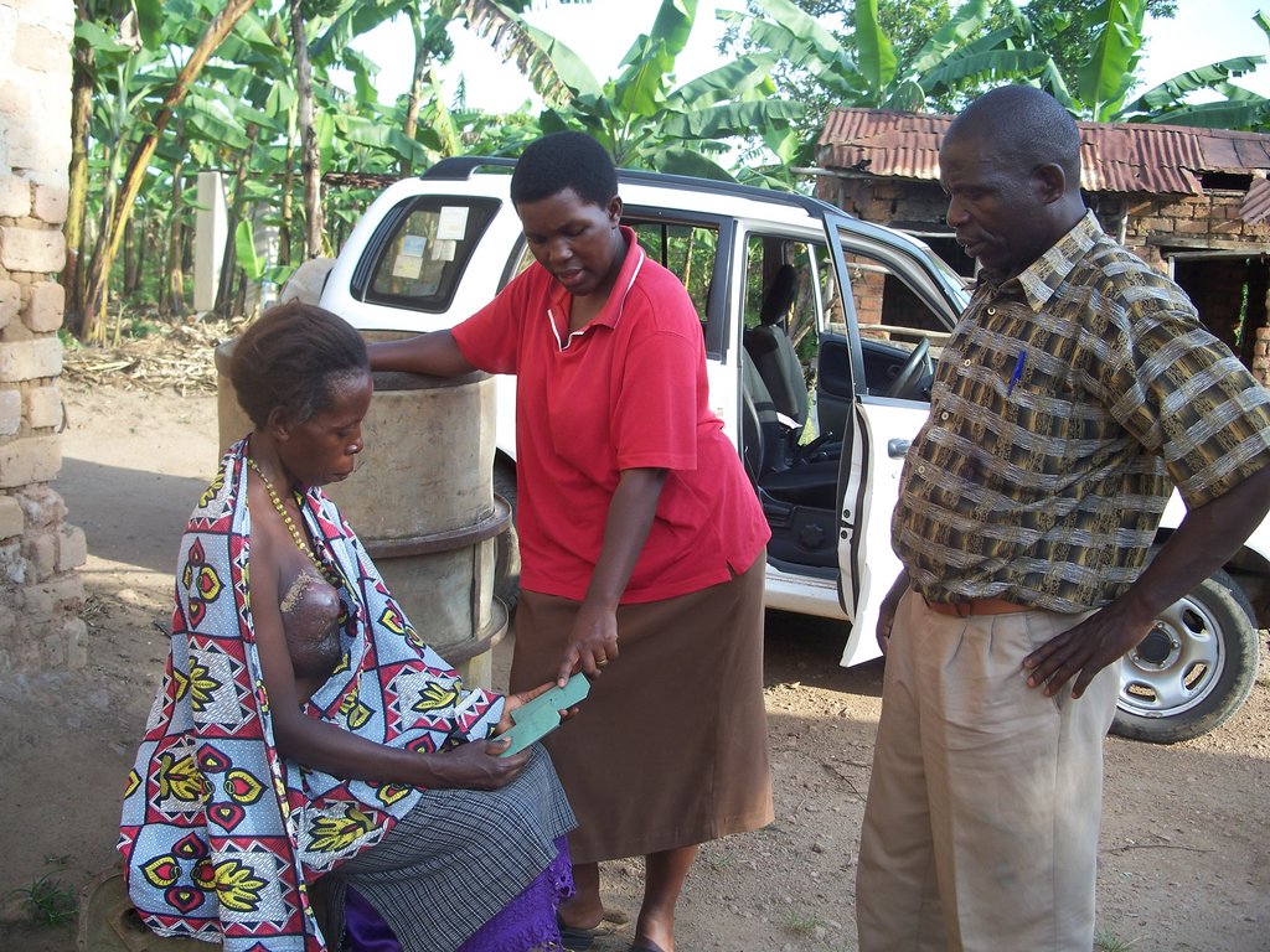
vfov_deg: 38.7
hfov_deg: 50.1
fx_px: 1357
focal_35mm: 37
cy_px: 476
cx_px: 635
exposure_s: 1/200
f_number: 2.8
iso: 64
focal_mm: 7.8
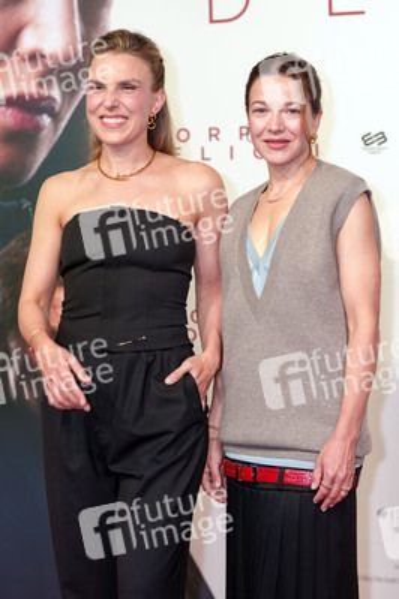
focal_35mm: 70
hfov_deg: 19.4
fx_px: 1166
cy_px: 300
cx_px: 200
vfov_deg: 28.9
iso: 320
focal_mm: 70
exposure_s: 1/200
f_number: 3.5
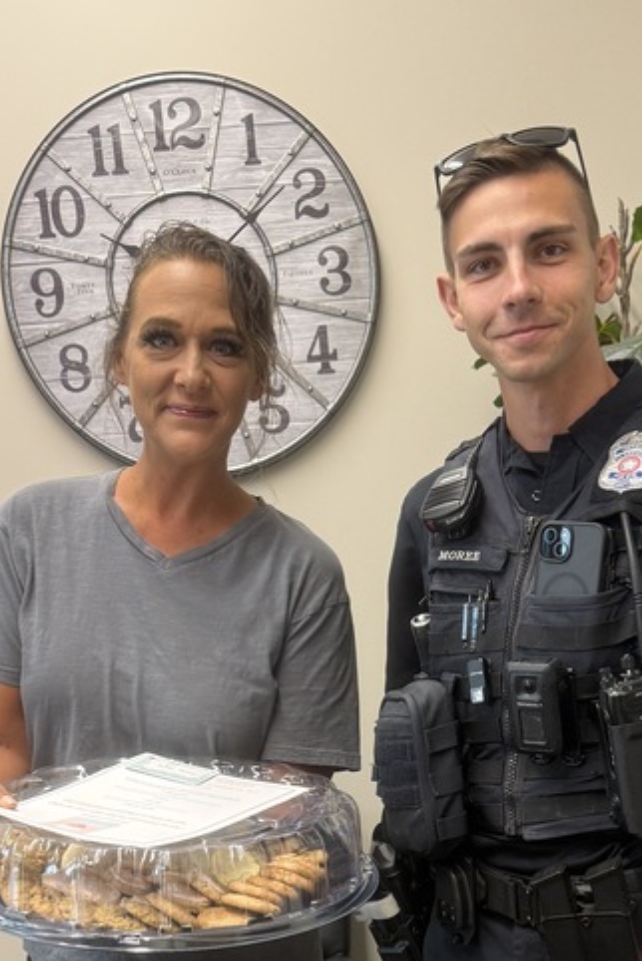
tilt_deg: -14.4
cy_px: 897
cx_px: 381
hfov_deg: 25.5
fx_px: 1416
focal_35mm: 53
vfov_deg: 34.9
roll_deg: +1.6
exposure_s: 1/60
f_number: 1.78
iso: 125
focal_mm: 6.76
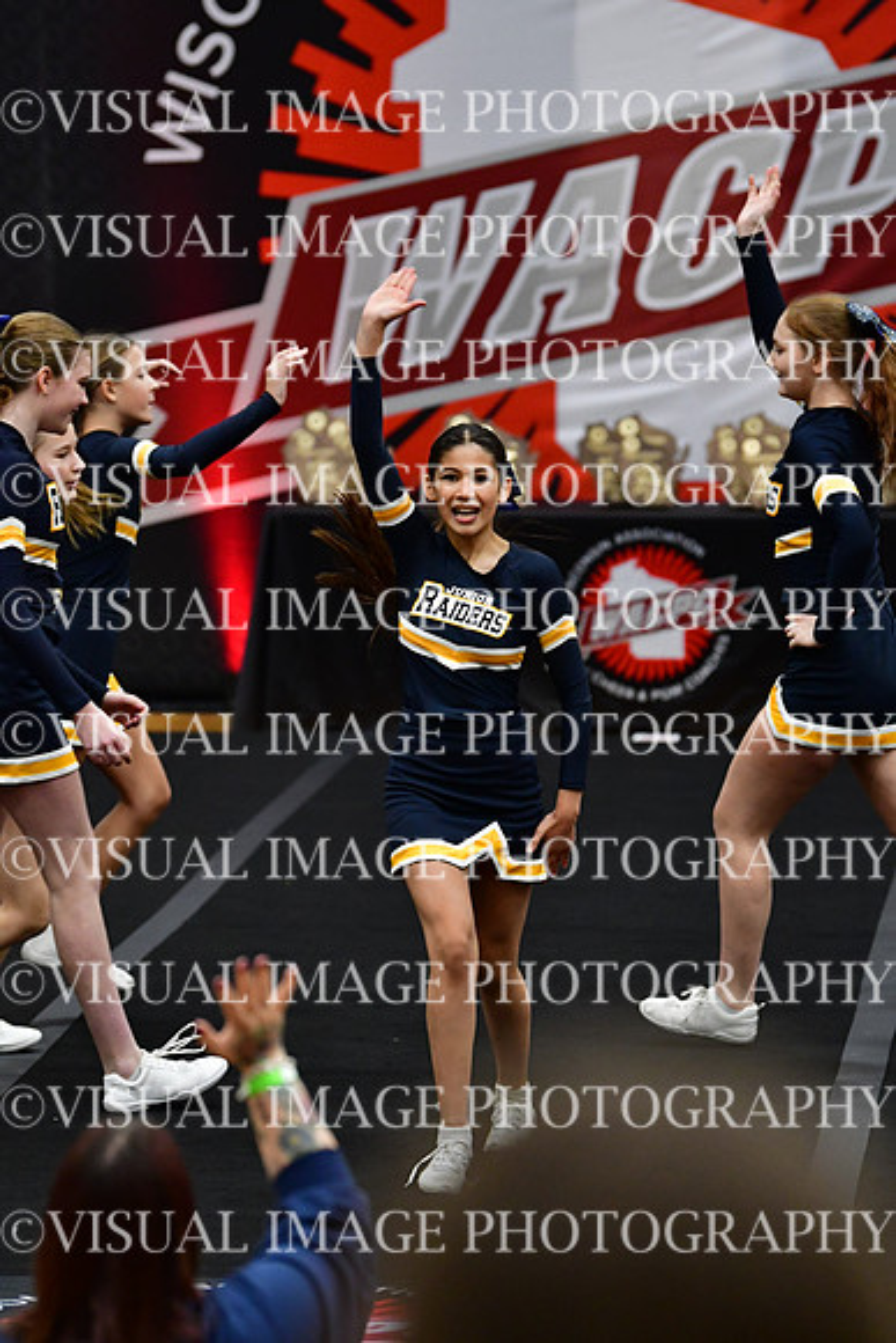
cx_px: 448
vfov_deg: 10.2
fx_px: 7536
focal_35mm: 202
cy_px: 672
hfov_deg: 6.8
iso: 4000
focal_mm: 135
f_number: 2.8
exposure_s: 1/800
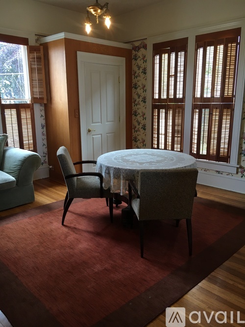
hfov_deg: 48.2
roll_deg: +0.4
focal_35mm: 29
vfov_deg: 61.7
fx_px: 274
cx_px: 122
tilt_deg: -13.3
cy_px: 164
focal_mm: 4.15
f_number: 2.2
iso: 40
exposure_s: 1/30
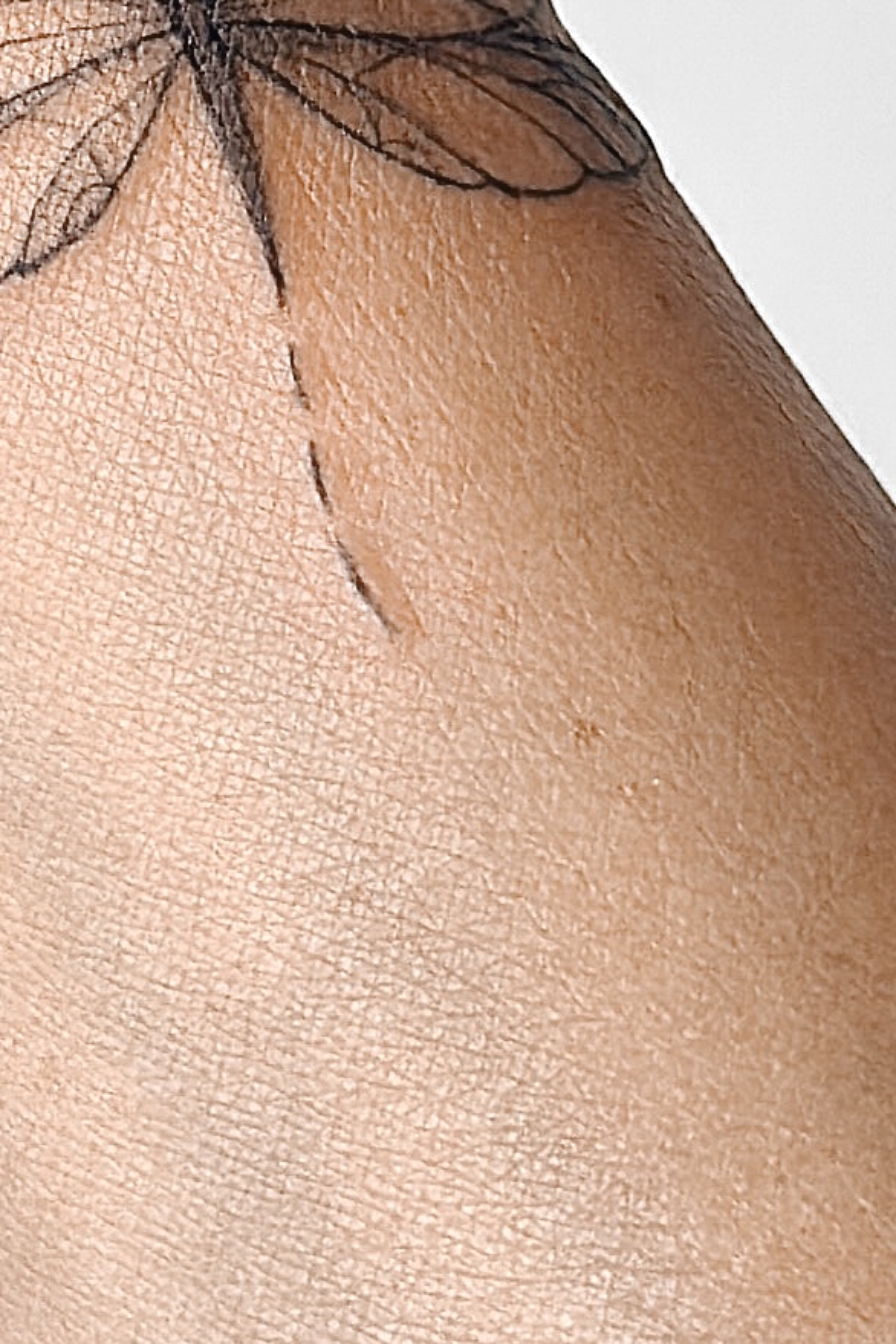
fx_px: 8549
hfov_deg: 5.9
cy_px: -440
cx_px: -382
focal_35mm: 229
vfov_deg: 8.8
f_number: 1.8
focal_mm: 6.86
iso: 80
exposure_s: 1/470
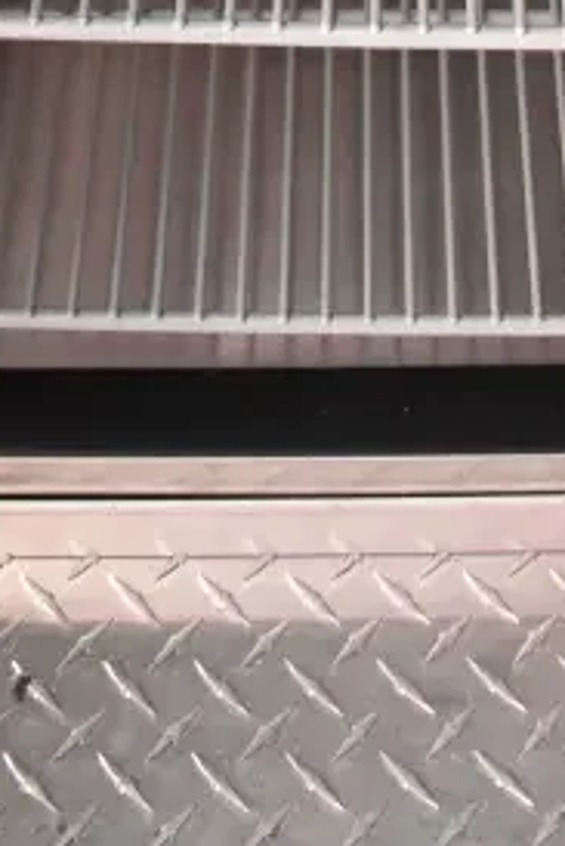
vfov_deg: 19.1
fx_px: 2116
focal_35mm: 90
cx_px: 392
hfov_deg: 15.2
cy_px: -517
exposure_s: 1/50
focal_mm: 18
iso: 6400
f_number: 3.5
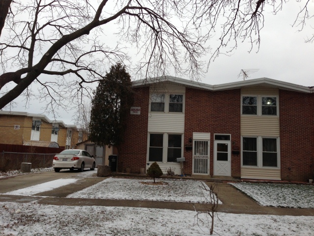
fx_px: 299
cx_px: 157
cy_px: 118
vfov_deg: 42.9
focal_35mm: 33
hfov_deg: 55.4
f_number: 2.4
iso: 50
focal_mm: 4.13
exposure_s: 1/60
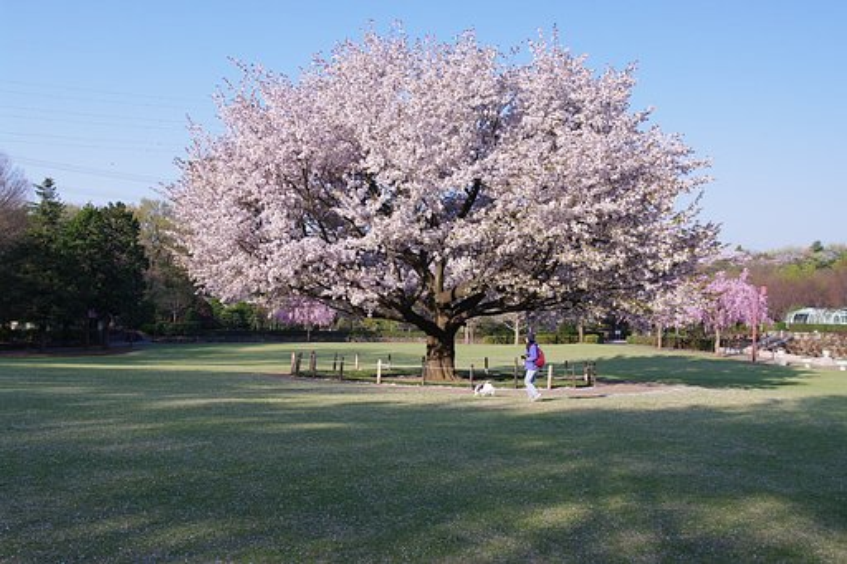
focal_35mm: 39
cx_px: 424
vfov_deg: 34.2
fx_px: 917
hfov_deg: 49.6
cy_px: 282
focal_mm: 26
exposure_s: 1/100
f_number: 8
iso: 200
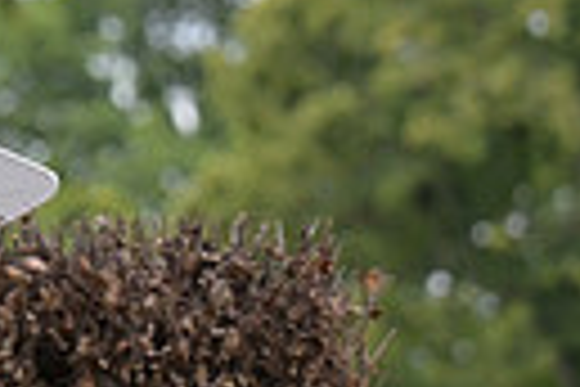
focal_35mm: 832
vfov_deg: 1.7
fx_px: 13403
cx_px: -593
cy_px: 16
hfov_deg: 2.5
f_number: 5.6
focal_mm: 185
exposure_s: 1/1250
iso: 1800
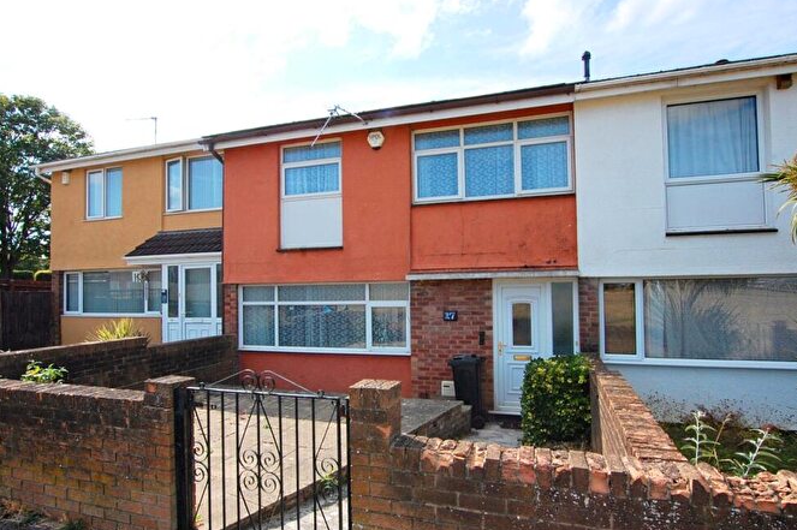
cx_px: 380
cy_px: 275
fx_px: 420
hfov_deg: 86.9
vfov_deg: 64.5
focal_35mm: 19
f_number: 11
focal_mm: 12
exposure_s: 1/500
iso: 800
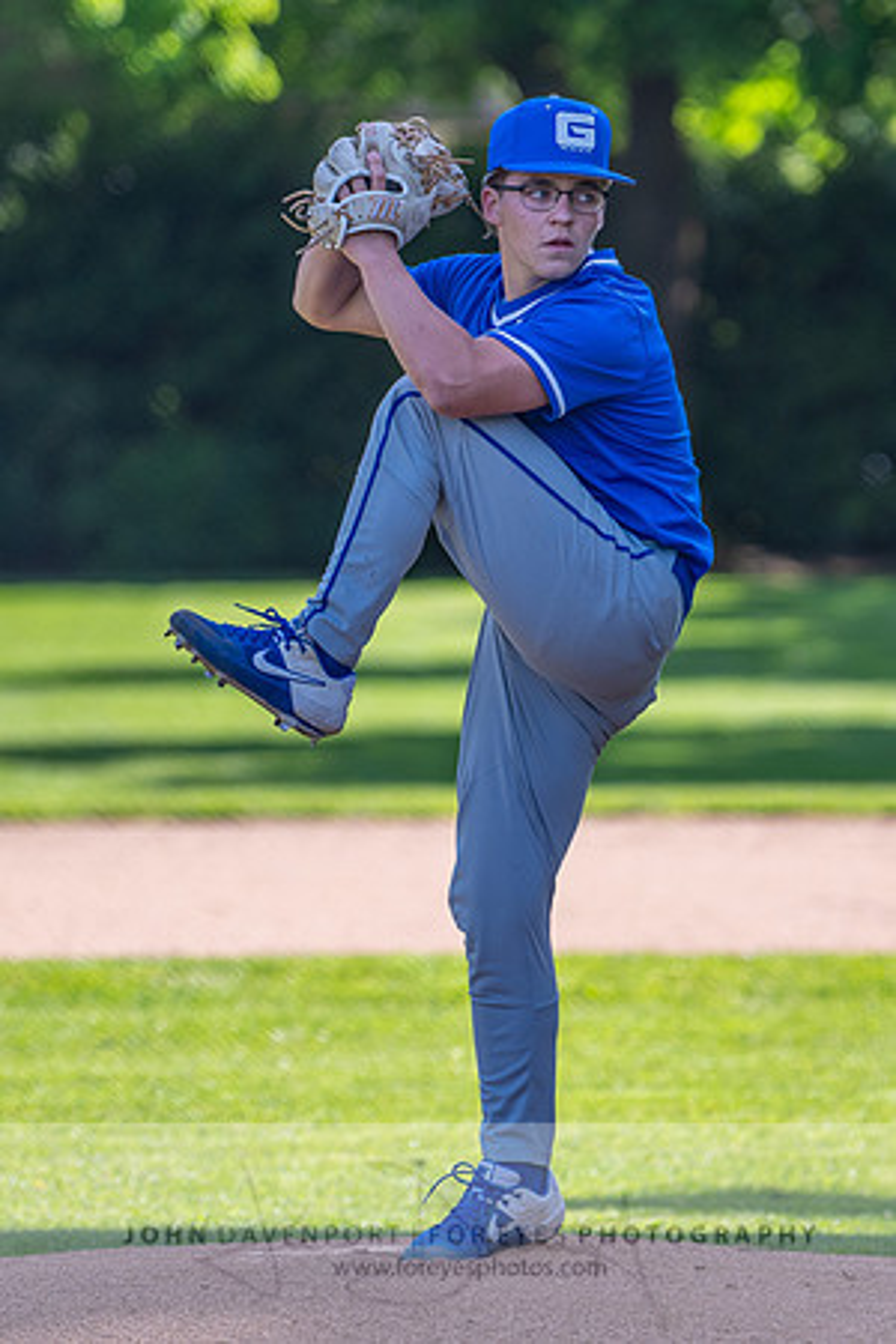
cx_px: 411
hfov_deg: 3.7
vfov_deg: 5.6
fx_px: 13818
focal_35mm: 370
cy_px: 623
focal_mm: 175
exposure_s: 1/1000
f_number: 2.8
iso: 250
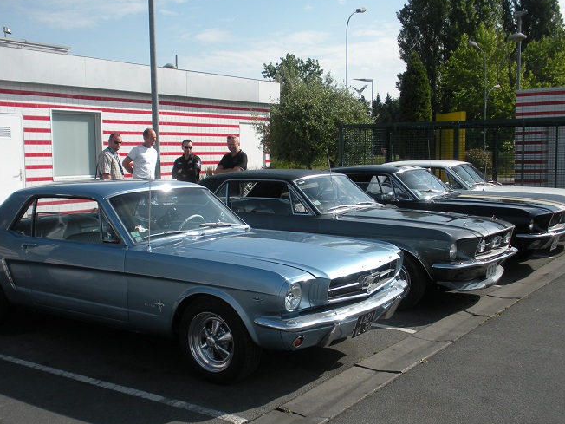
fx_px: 718
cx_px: 270
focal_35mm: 44
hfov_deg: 42.9
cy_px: 226
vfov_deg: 32.9
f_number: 3.5
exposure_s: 1/761
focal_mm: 6.3
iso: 64
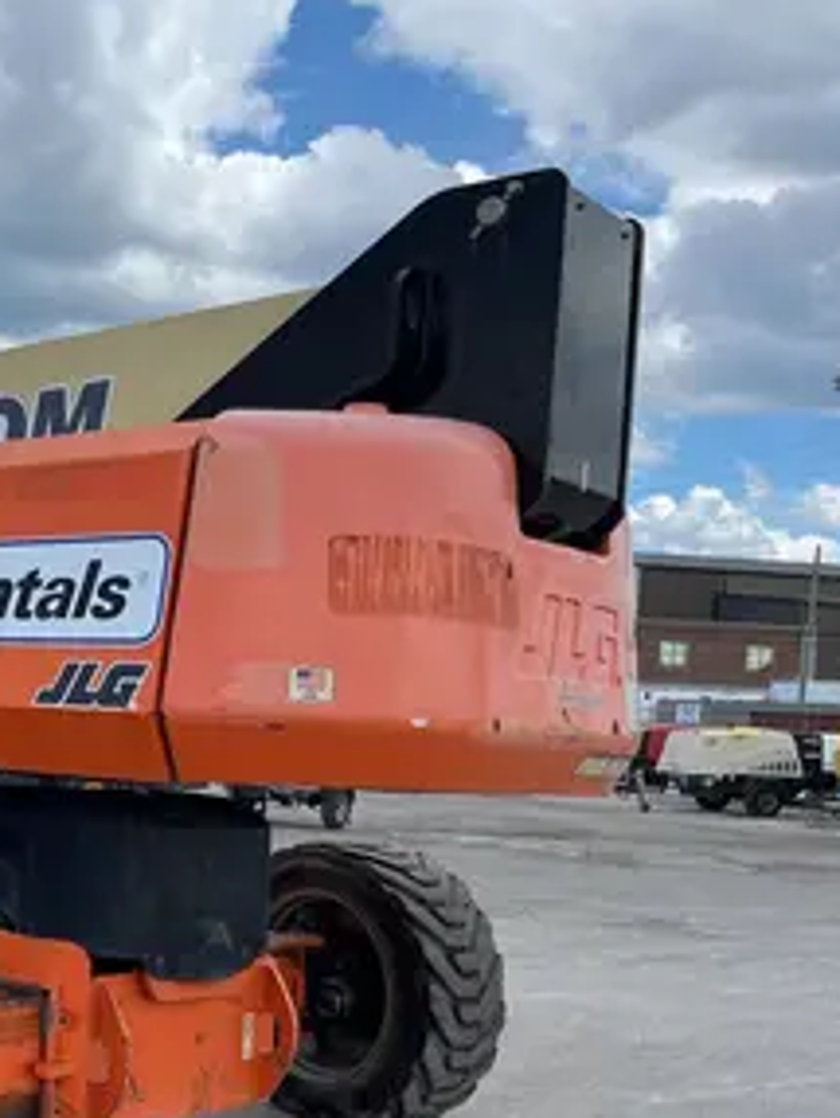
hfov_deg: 25.7
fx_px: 1615
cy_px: 729
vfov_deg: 37.8
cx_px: -199
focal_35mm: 50
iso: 50
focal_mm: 5.1
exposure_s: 1/2309
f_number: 1.6
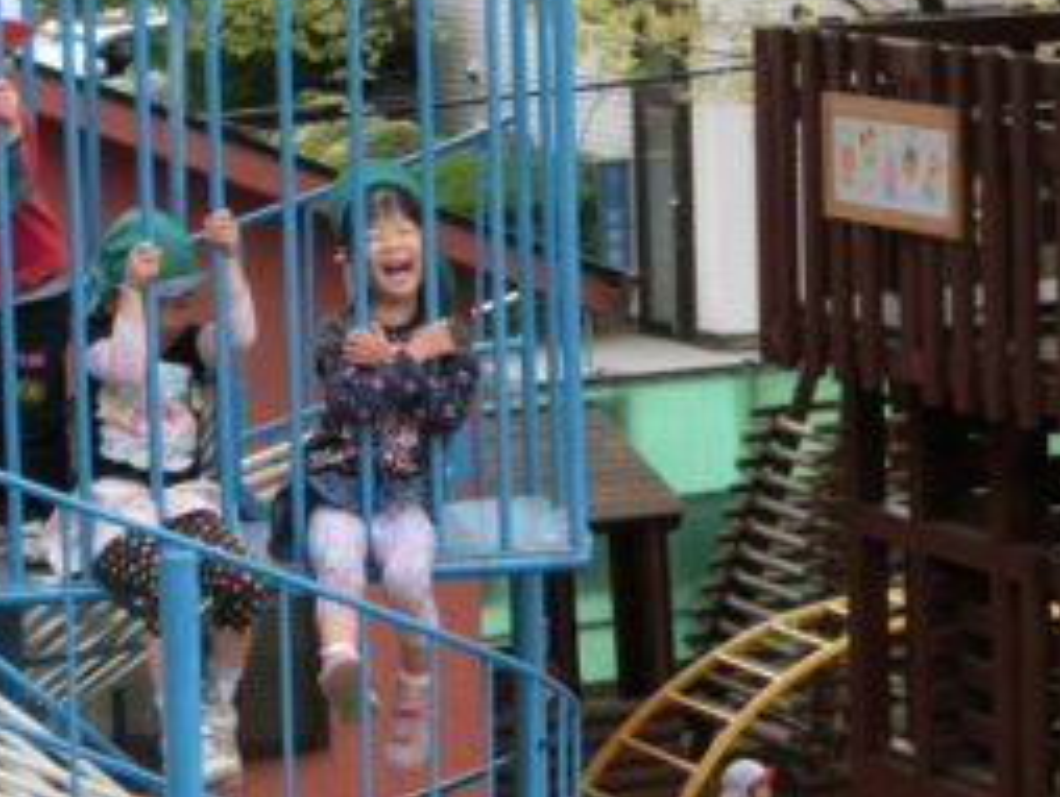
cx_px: 467
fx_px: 5303
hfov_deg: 11.4
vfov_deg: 8.6
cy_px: 426
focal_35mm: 173
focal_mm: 19.54
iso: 200
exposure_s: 1/250
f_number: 5.4
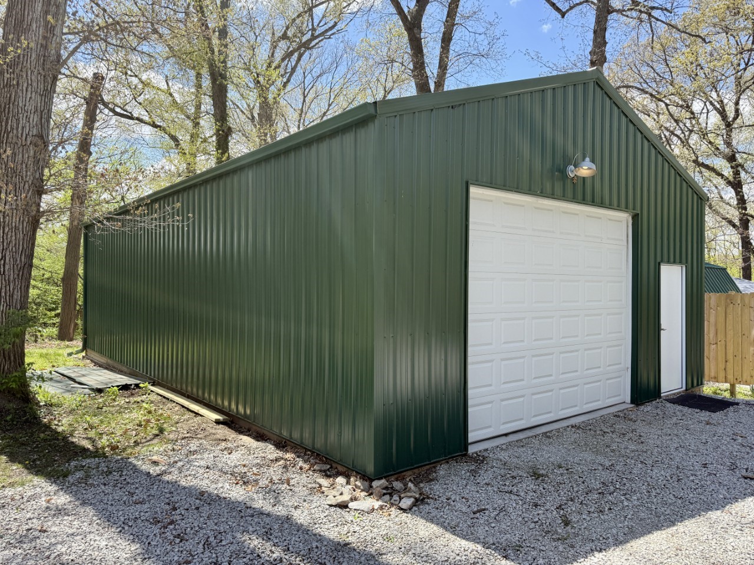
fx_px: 523
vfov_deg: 56.8
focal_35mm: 24
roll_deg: -0.6
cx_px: 377
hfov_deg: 71.6
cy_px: 282
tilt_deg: +1.0
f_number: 1.78
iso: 80
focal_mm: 6.76
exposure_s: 1/1653
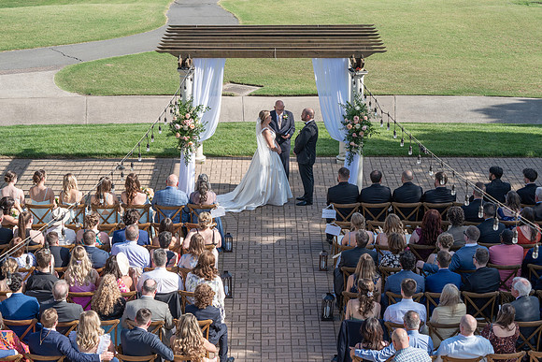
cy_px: 185
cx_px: 265
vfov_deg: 18.9
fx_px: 1087
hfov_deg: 28.0
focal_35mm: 72
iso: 100
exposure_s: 1/400
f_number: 5.6
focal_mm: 70
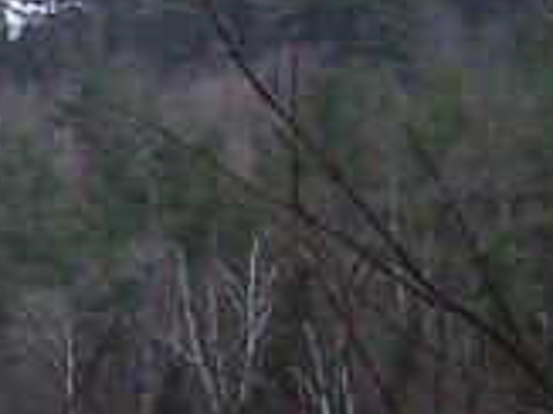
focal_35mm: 239
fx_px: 3815
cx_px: -543
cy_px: 231
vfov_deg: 6.2
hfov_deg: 7.9
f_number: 2.8
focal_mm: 6.3
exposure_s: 1/60
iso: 80
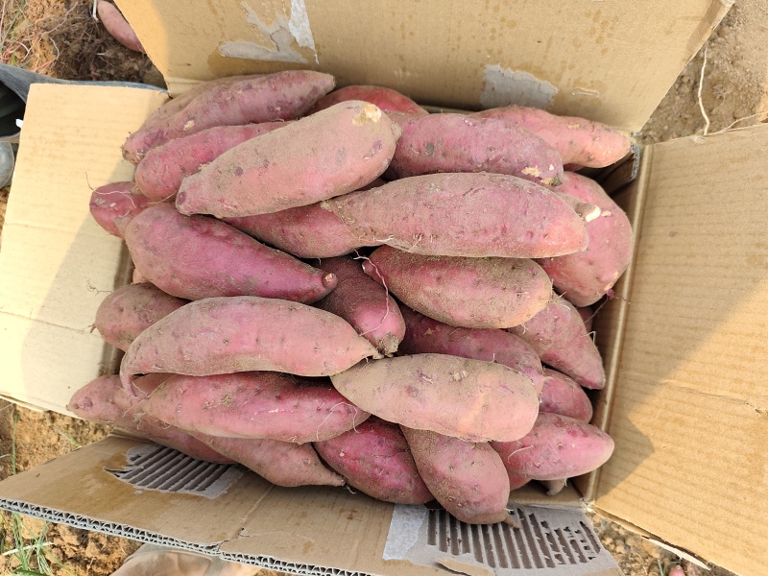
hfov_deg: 71.6
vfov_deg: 56.8
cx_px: 384
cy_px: 288
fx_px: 532
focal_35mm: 24
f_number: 1.6
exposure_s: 1/1795
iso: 200
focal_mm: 5.84
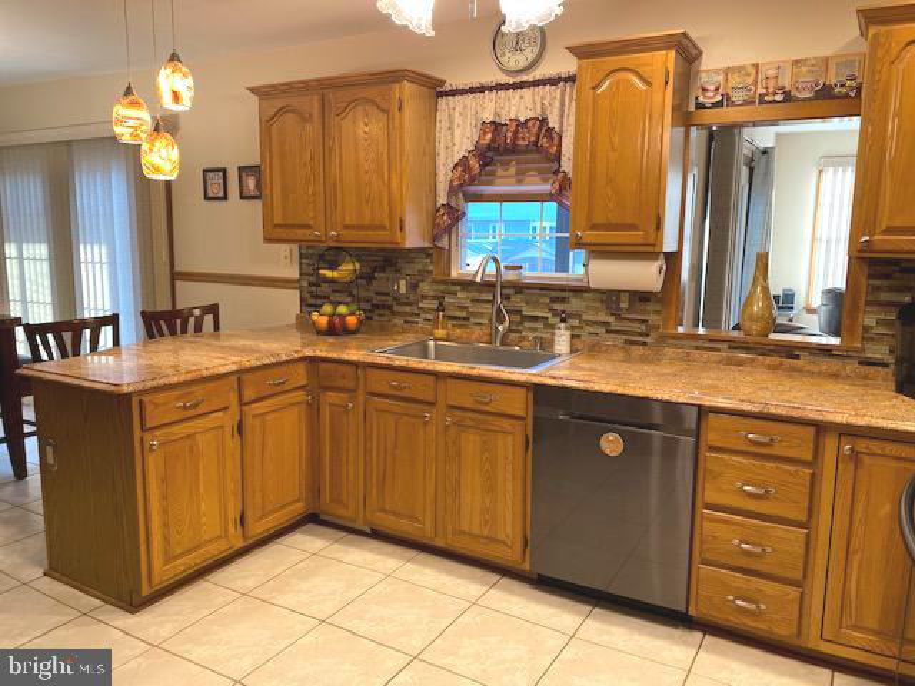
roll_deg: -0.7
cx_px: 458
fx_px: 687
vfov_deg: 53.1
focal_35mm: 26
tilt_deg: -9.0
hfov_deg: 67.3
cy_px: 343
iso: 125
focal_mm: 4.25
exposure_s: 1/60
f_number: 1.8
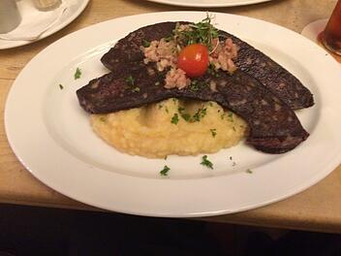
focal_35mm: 29
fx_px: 286
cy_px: 128
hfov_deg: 61.7
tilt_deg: -55.7
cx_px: 170
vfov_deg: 48.2
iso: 400
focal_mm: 4.15
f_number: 2.2
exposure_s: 1/17
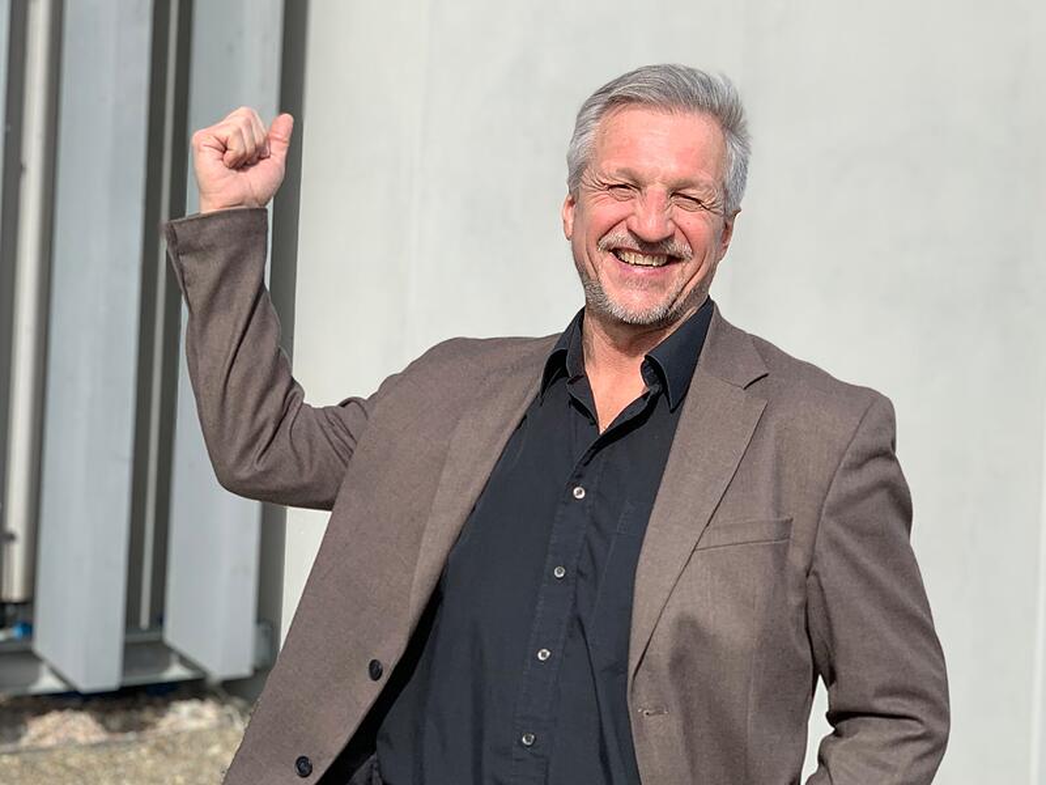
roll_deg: -6.1
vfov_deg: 28.0
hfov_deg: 36.8
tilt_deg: +0.8
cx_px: 523
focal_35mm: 52
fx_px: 1571
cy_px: 392
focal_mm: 6
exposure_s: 1/1261
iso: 16
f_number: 2.4
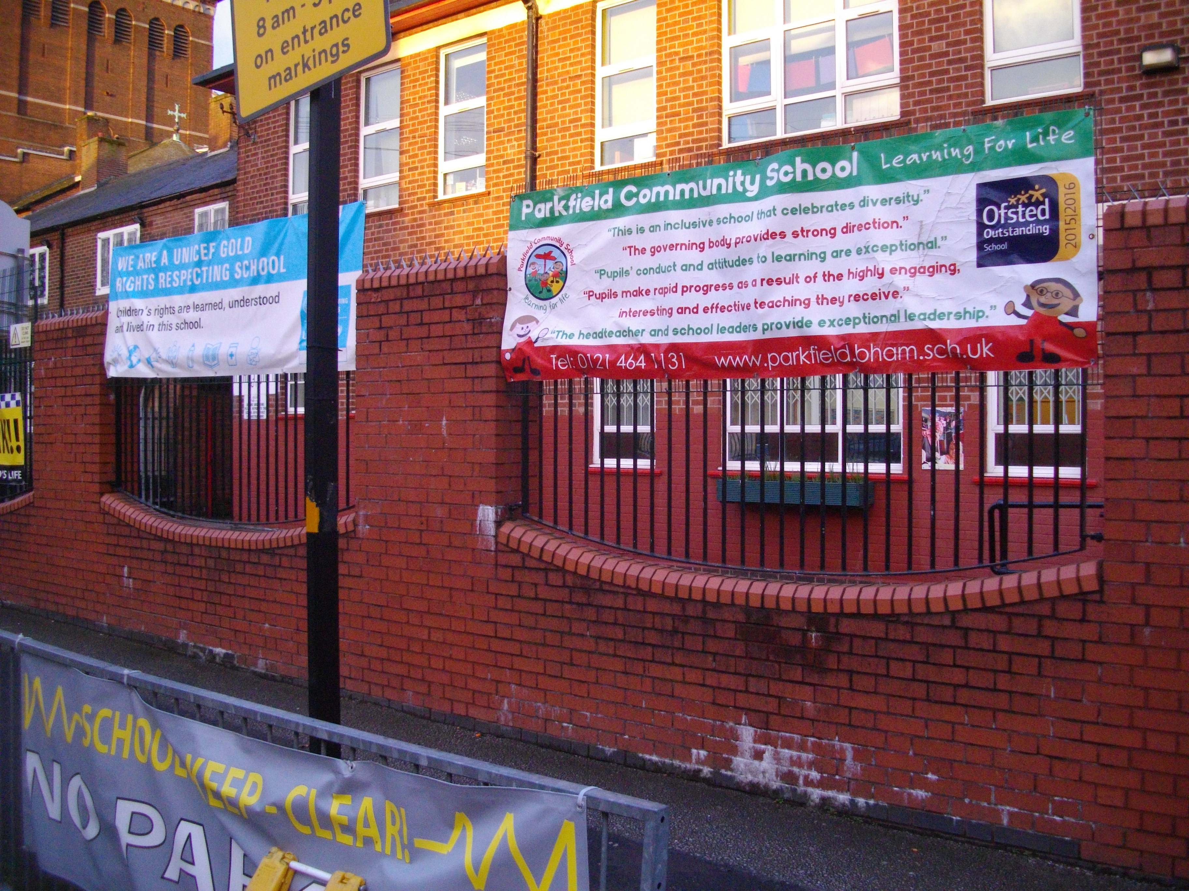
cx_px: 594
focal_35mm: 31
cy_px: 446
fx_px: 1065
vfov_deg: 45.4
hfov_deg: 58.4
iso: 200
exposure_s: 1/100
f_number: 2.9
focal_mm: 5.7
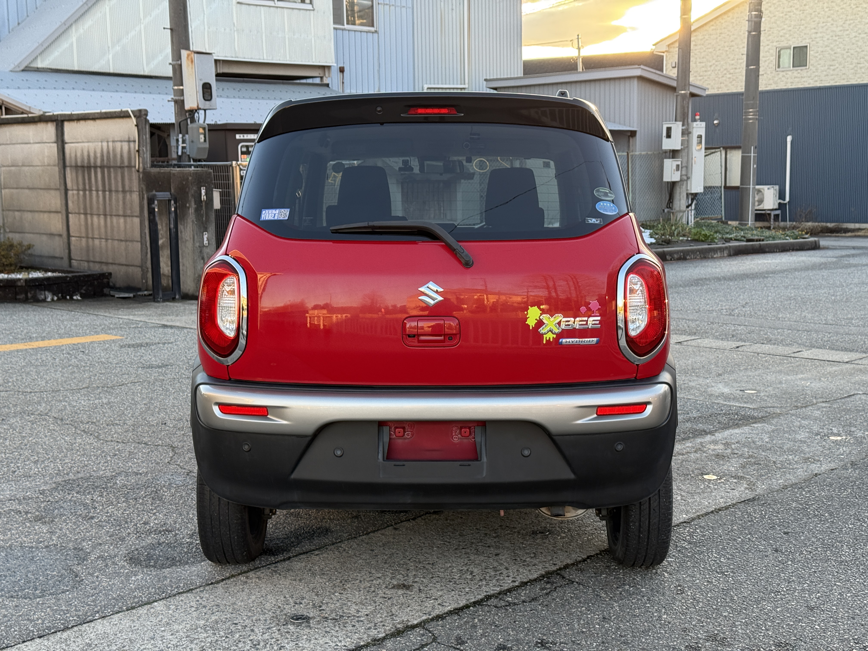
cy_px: 326
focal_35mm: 48
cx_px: 434
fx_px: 1204
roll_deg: +1.1
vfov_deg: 30.3
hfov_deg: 39.7
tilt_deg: -7.2
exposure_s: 1/243
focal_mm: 6.76
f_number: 1.78
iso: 80
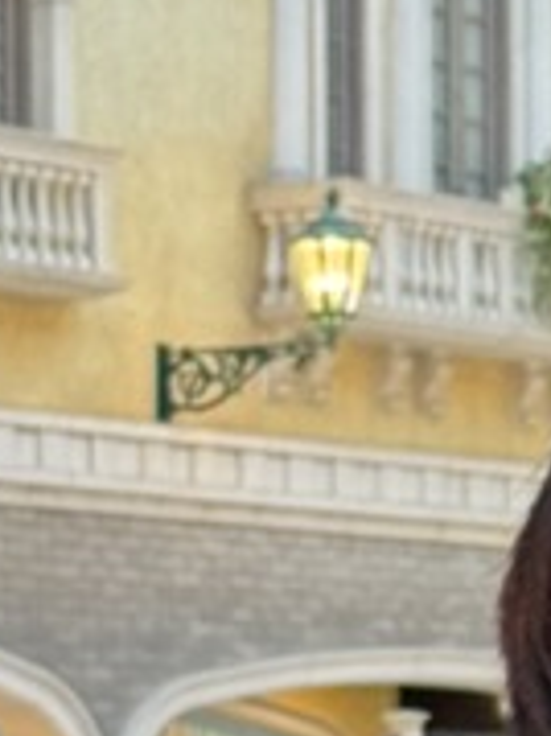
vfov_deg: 7.2
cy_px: 555
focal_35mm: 275
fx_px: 5843
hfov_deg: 5.4
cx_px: 794
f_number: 1.78
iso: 400
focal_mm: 6.76
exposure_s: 1/33
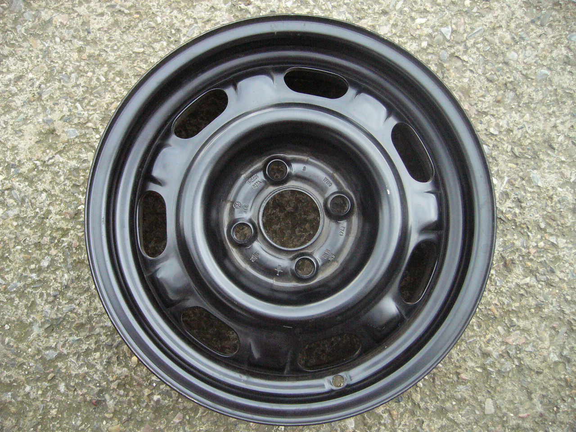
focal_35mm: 35
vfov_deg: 40.7
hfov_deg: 52.6
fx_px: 582
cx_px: 288
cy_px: 216
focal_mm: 5.8
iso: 400
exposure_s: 1/125
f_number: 2.8
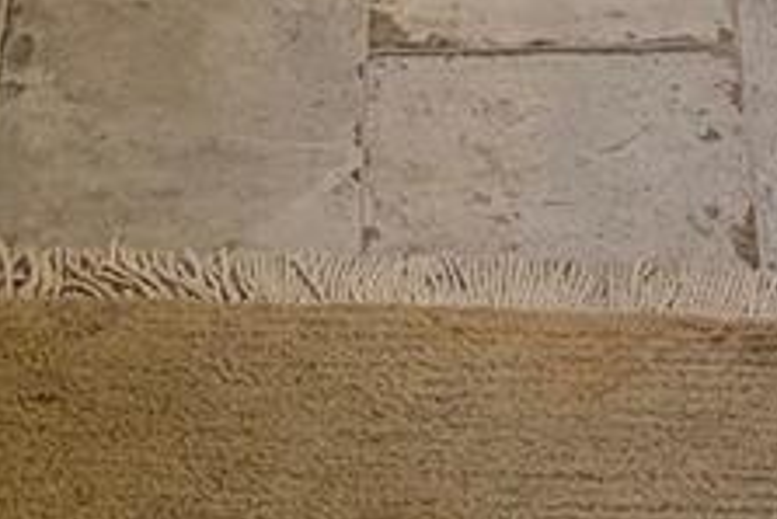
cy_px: -1759
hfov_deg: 11.0
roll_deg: +2.0
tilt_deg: -10.6
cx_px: 408
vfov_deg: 5.9
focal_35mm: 186
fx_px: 4017
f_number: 1.6
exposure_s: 1/120
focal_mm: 5.96
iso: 64
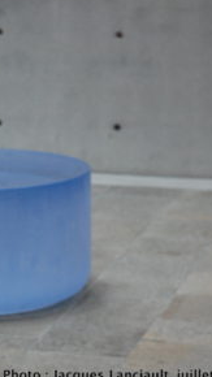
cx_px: -59
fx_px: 1900
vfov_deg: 11.3
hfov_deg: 6.3
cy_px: 177
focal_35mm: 190
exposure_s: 1/50
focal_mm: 70
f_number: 4.5
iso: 500
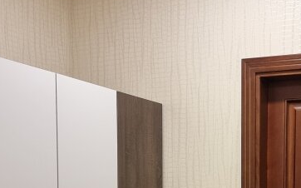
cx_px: 232
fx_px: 590
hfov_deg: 28.1
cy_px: 232
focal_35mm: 72
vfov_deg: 17.2
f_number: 1.8
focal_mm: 6.7
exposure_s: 1/50
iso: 250
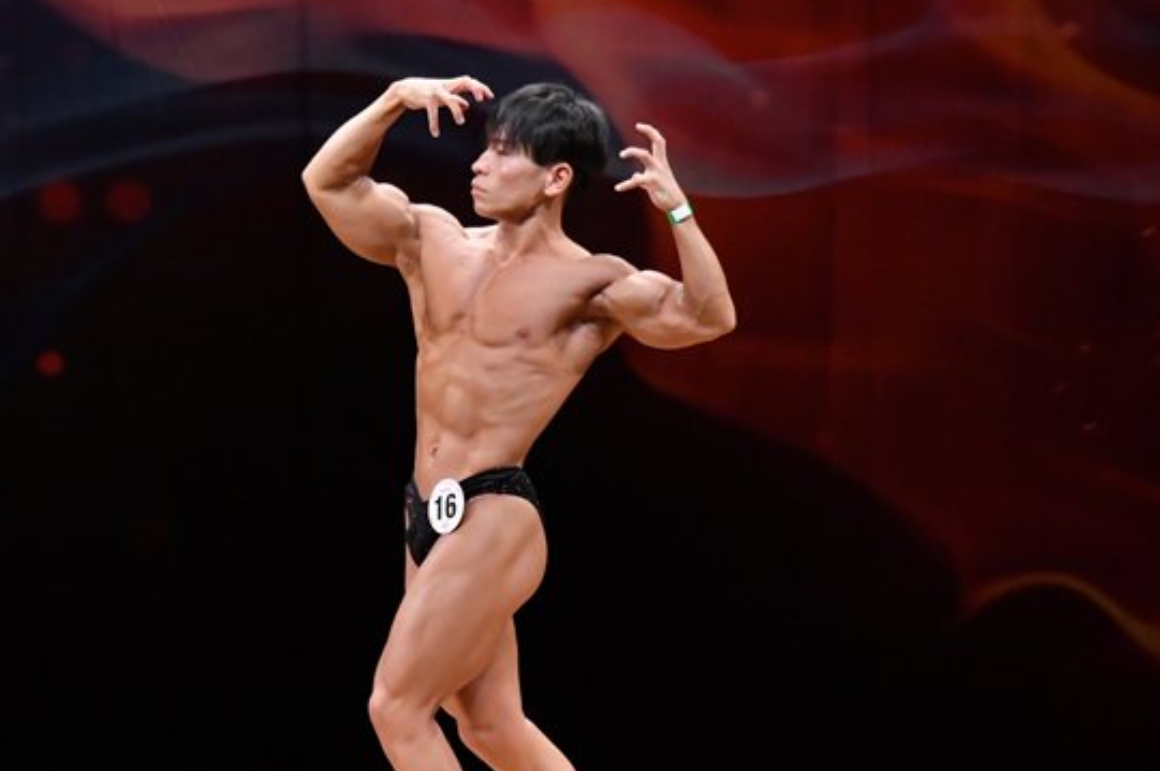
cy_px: 488
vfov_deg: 4.2
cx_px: 536
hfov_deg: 6.4
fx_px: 10398
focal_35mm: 323
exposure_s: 1/400
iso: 4000
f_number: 5.6
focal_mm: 150
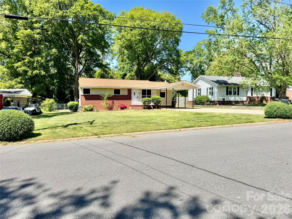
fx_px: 202
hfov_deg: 71.6
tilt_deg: -2.6
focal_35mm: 24
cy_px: 110
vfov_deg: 56.8
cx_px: 146
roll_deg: -0.3
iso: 80
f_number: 1.78
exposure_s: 1/2959
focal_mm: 6.76
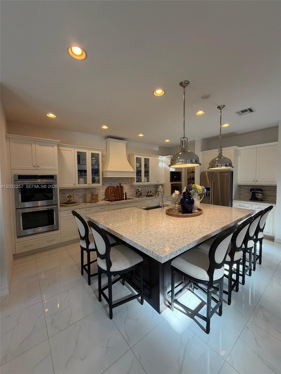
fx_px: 152
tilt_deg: -3.0
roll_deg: +1.3
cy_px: 187
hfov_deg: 85.7
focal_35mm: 14
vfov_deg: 102.1
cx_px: 140
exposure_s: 1/120
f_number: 2.2
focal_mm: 2.22
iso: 125
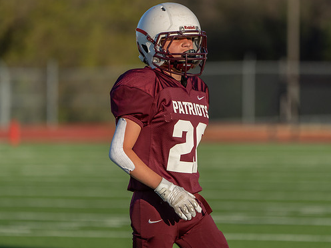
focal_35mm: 577
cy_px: 113
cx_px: 185
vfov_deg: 2.6
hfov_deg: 3.4
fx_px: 5517
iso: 200
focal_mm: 400
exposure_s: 1/1000
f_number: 5.6
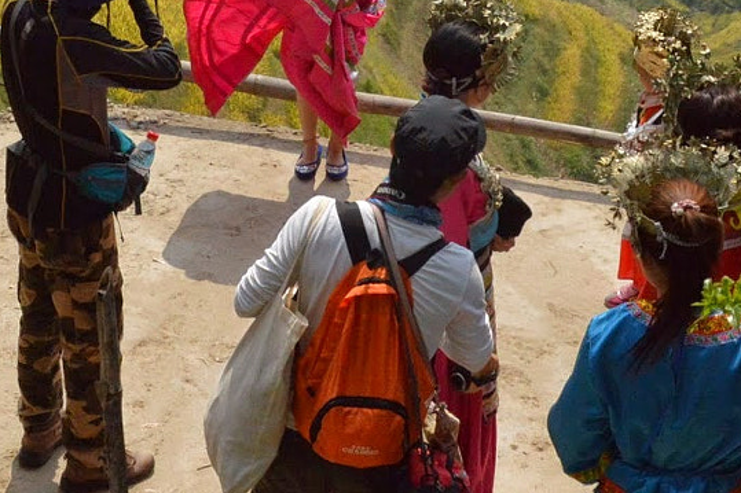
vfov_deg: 15.1
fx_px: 1831
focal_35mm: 89
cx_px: 329
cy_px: 23
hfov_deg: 22.9
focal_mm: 20
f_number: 8
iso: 1250
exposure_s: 1/4000
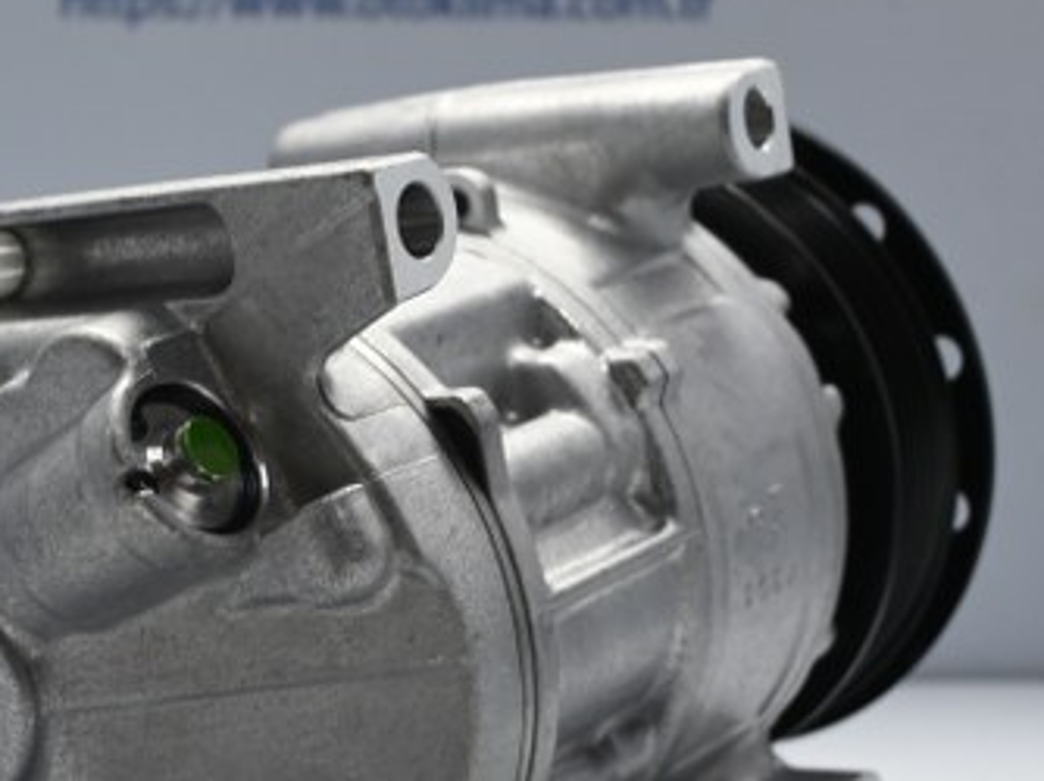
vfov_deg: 15.4
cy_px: 484
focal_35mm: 96
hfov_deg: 20.4
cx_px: 350
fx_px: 2889
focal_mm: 37
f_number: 5.3
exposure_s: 1/60
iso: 640
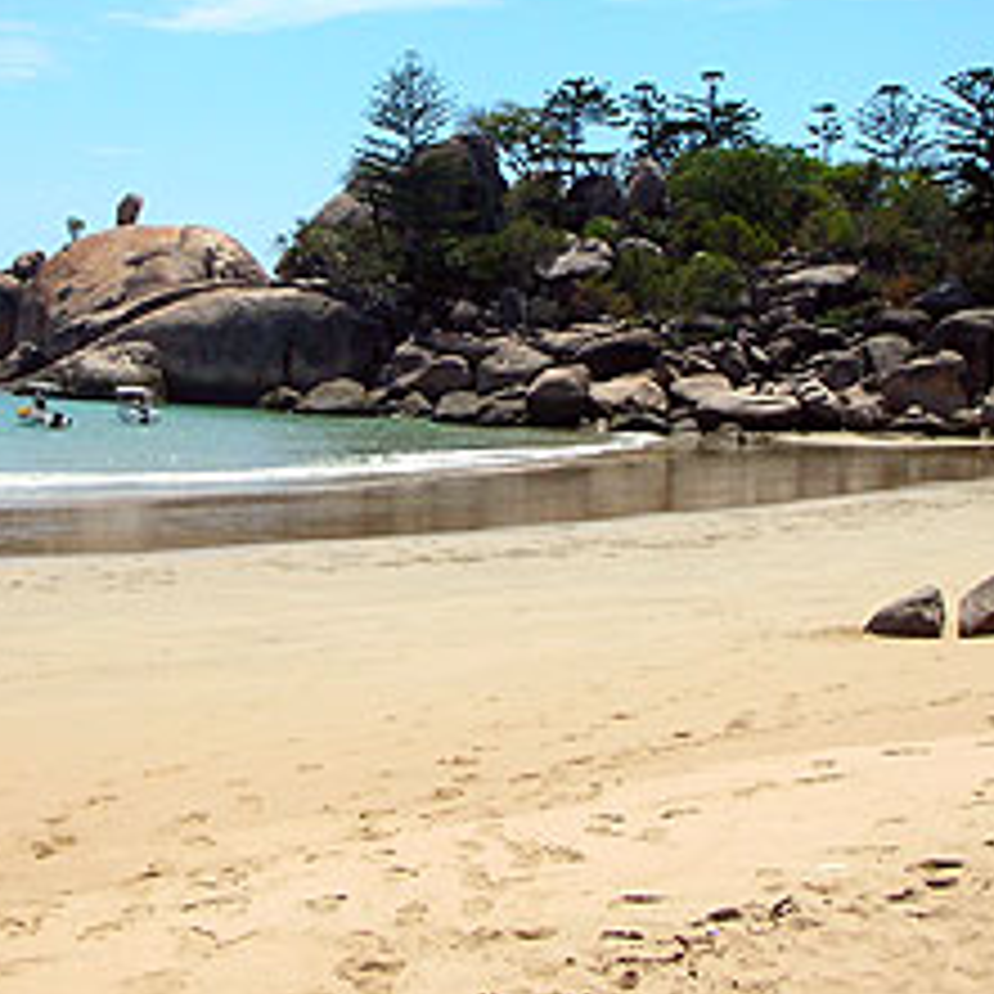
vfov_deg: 27.1
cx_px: 436
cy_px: 292
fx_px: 2047
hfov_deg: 27.3
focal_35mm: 63
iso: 50
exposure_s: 1/180
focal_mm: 5.8
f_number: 8.5
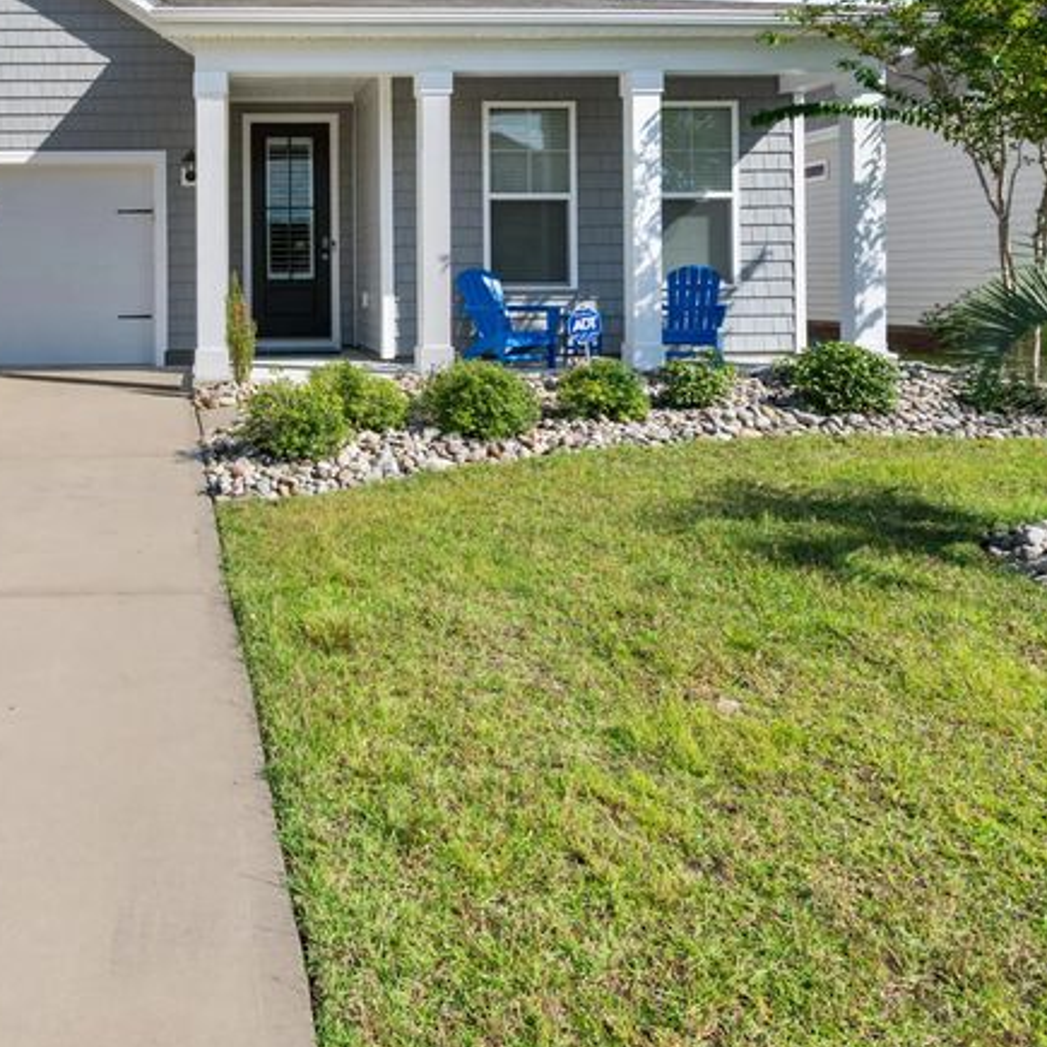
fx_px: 1027
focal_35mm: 30
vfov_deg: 52.0
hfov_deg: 51.2
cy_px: 278
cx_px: 233
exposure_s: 1/160
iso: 100
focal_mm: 10
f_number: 6.3
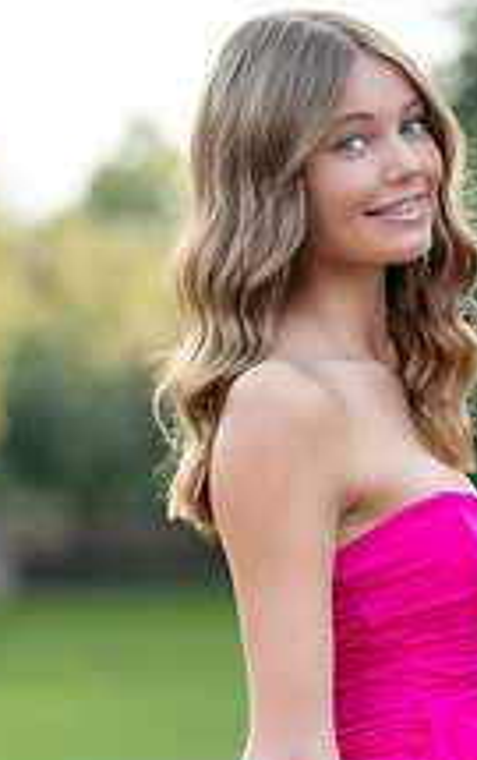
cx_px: 359
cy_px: 558
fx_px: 3566
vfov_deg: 12.1
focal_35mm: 172
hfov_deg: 7.6
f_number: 1.2
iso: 200
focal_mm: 50
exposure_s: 1/2000
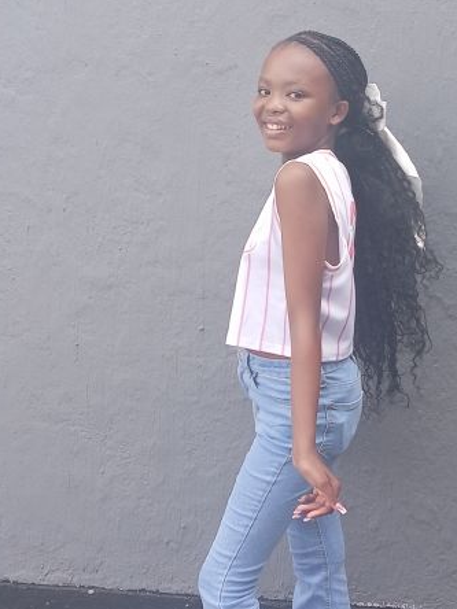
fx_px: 1285
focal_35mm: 73
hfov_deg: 20.1
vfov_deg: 26.7
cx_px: 295
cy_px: 339
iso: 100
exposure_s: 1/115
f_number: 1.8
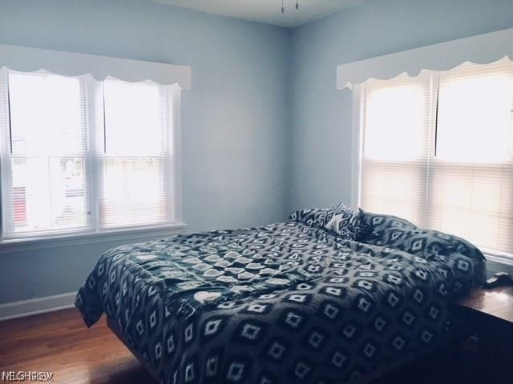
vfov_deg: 48.2
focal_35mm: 29
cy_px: 192
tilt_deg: -6.0
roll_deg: -0.2
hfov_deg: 61.7
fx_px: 430
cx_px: 256
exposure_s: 1/30
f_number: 2.2
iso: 40
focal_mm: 4.15
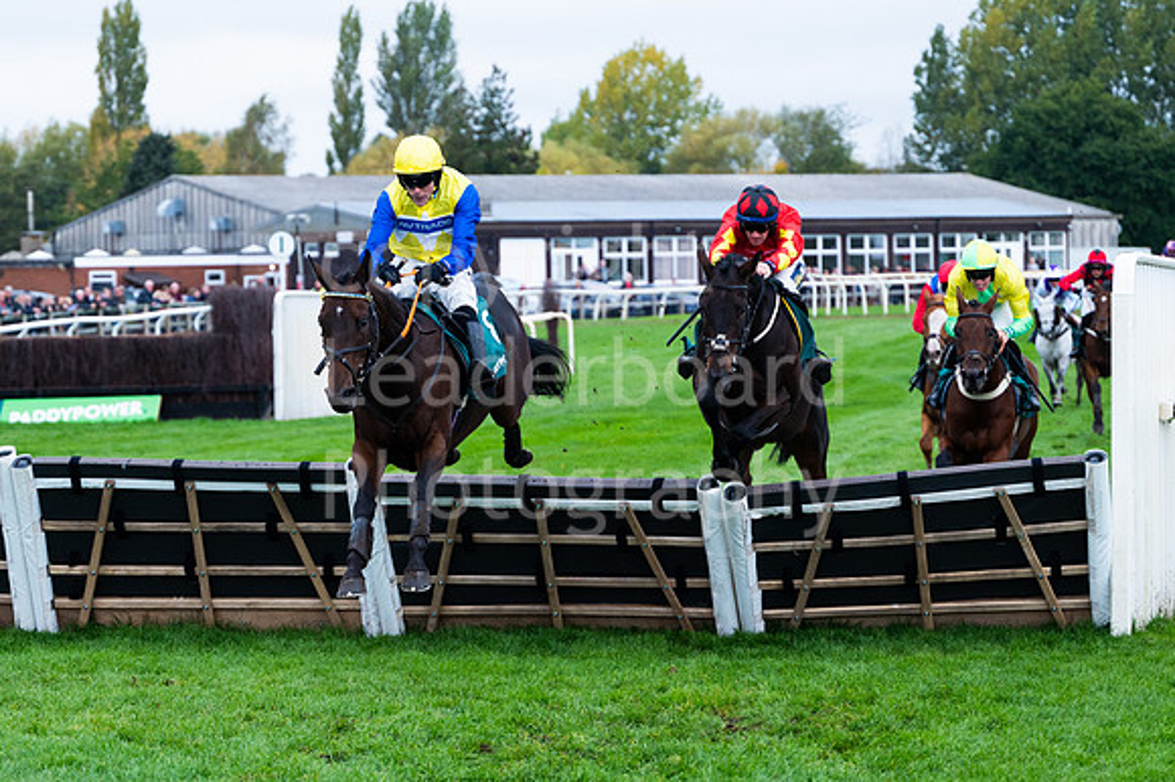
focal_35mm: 128
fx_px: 4188
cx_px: 518
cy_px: 343
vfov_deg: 10.7
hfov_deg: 16.0
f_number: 4
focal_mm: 104
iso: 1000
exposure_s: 1/1000
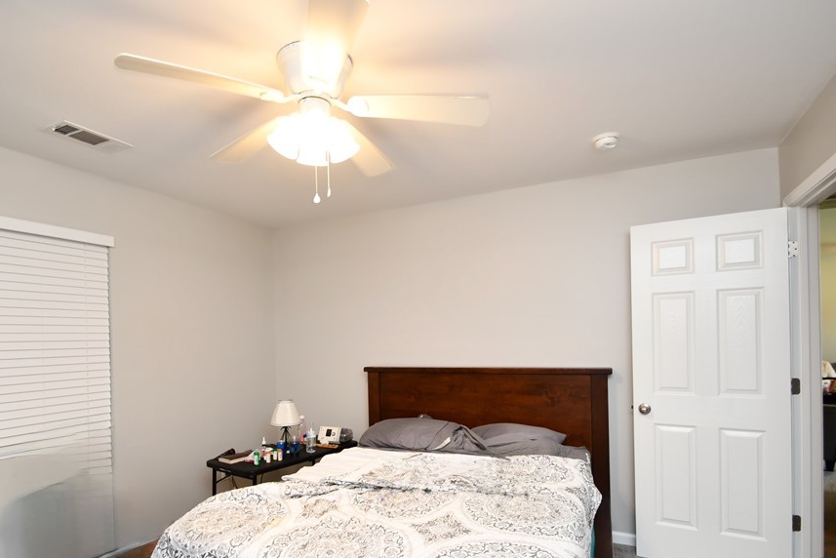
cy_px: 340
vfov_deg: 63.9
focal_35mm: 19
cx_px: 399
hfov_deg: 86.8
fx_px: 441
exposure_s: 1/60
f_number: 4
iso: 500
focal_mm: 10
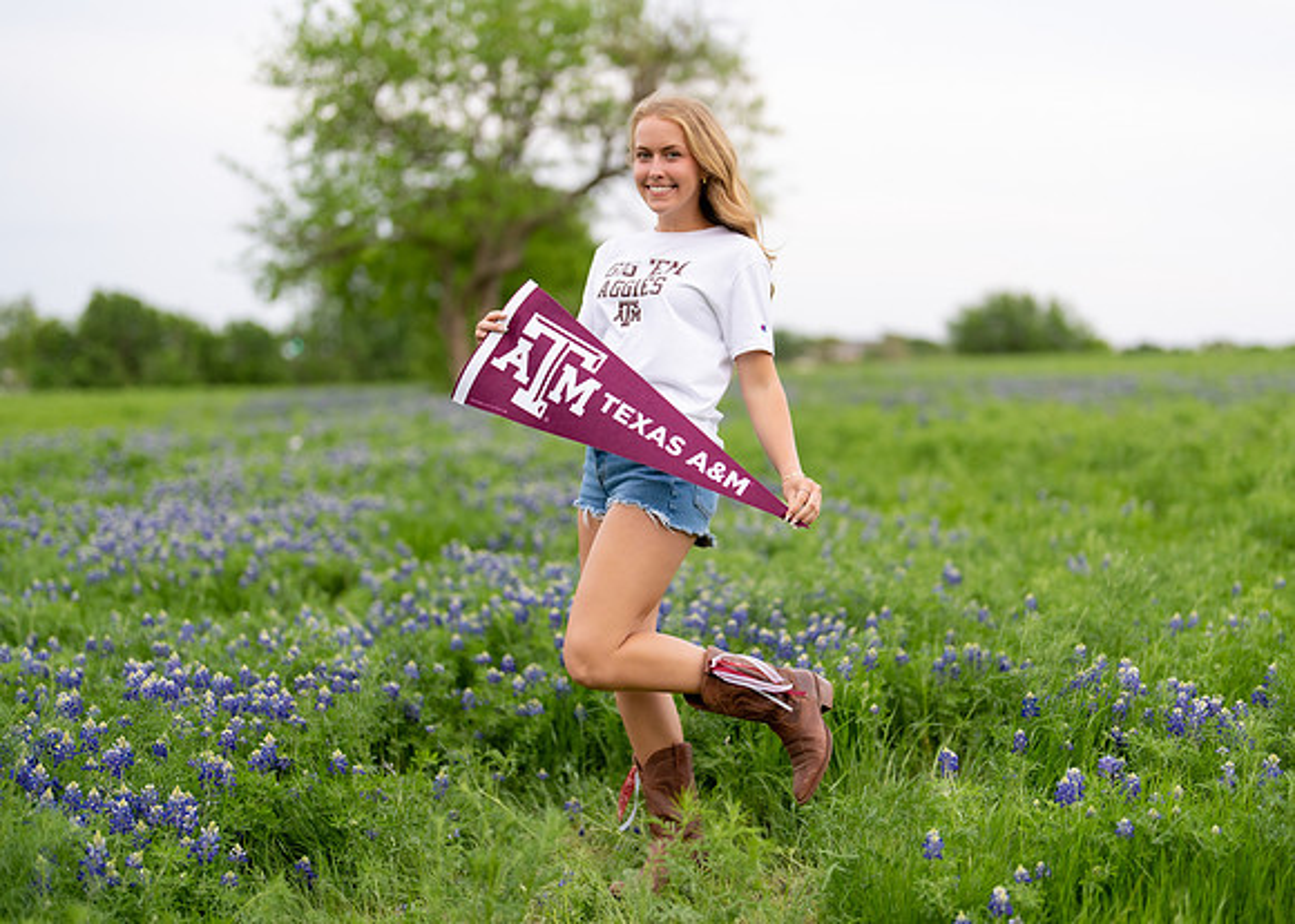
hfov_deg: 36.4
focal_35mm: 54
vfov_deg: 26.4
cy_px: 464
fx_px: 1971
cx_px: 693
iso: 250
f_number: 1.2
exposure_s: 1/800
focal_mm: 50
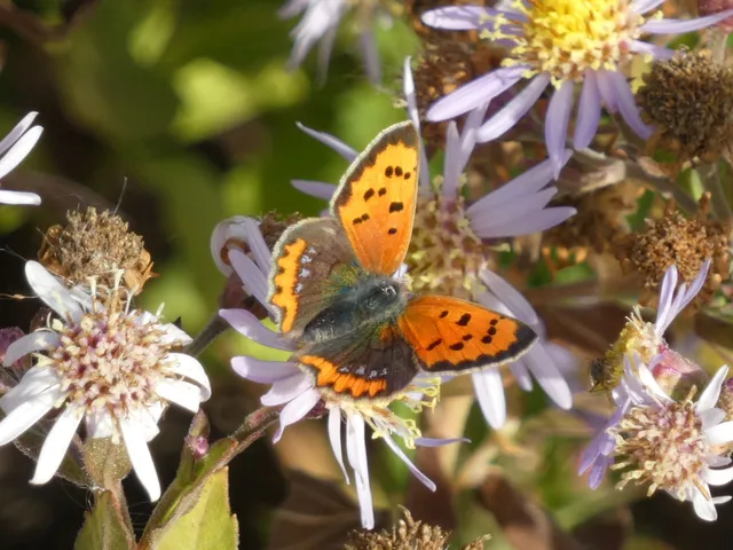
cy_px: 275
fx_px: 13997
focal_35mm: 661
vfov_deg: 2.3
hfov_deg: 3.0
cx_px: 366
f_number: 5.6
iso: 80
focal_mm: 118.5
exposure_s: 1/100
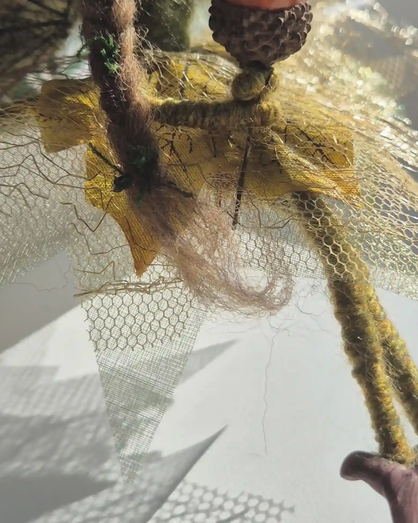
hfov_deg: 39.1
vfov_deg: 46.6
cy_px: 144
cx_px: 189
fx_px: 588
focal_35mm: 38
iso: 25
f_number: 1.8
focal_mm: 5.4
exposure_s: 1/1476
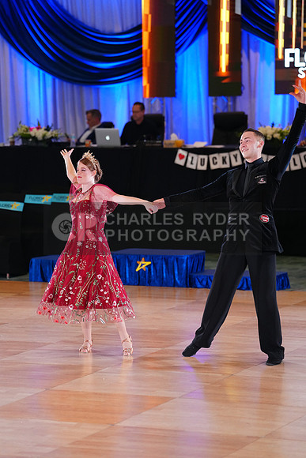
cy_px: 229
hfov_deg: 10.2
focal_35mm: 135
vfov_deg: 15.2
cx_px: 153
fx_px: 1720
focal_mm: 135
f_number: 2.8
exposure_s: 1/500
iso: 2500
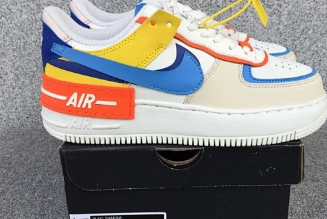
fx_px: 382
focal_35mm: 42
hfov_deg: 46.2
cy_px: 115
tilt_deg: -20.6
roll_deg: +0.2
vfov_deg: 31.9
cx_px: 187
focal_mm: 3.3
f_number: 2.4
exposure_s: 1/143
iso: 25
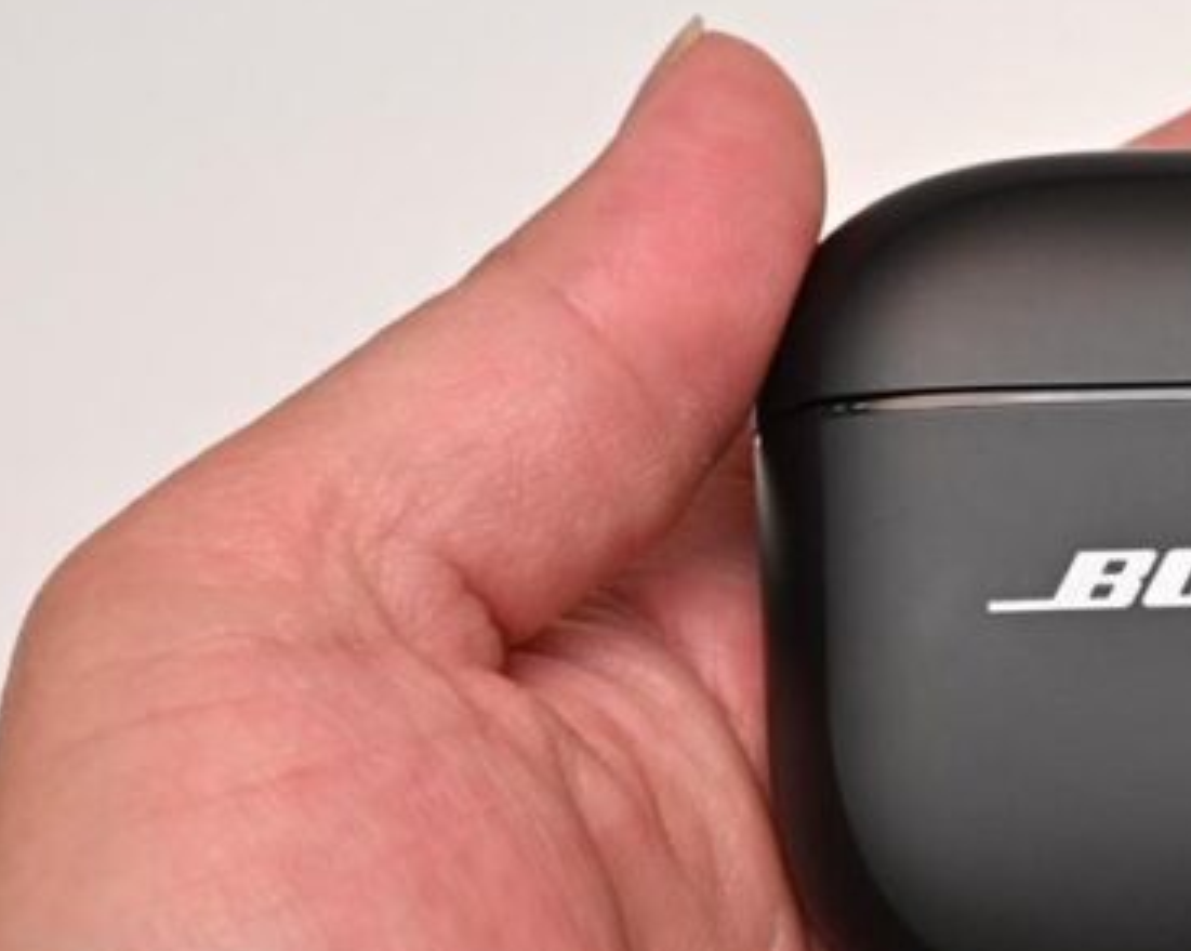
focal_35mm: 98
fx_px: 3463
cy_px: 602
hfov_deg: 19.0
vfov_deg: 15.6
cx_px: 1185
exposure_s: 1/200
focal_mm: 25
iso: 400
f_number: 8
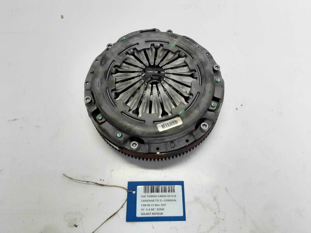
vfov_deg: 51.4
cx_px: 156
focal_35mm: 27
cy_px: 116
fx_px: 243
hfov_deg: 65.3
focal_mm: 2.91
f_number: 1.9
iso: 100
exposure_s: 1/50
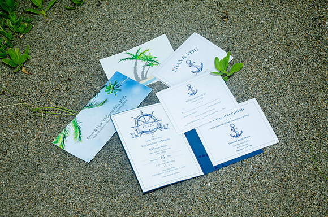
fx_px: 709
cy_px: 108
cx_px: 164
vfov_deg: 17.4
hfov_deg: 26.0
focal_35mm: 78
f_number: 6.3
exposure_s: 1/250
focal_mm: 52
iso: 100
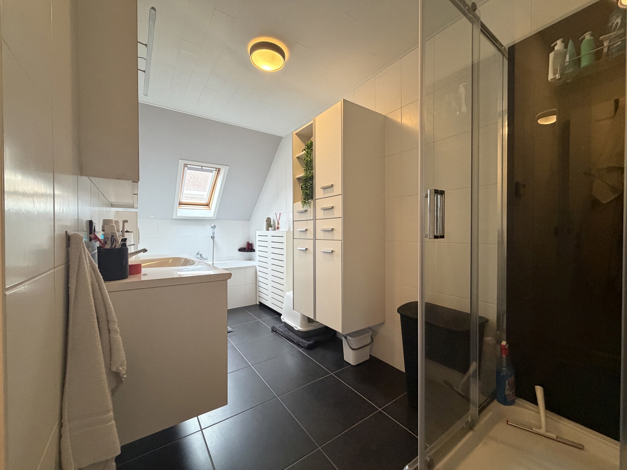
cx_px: 314
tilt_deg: -1.4
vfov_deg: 85.7
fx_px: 254
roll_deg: +0.2
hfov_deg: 102.1
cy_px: 235
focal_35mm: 14
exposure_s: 1/50
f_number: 2.2
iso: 500
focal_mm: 2.22
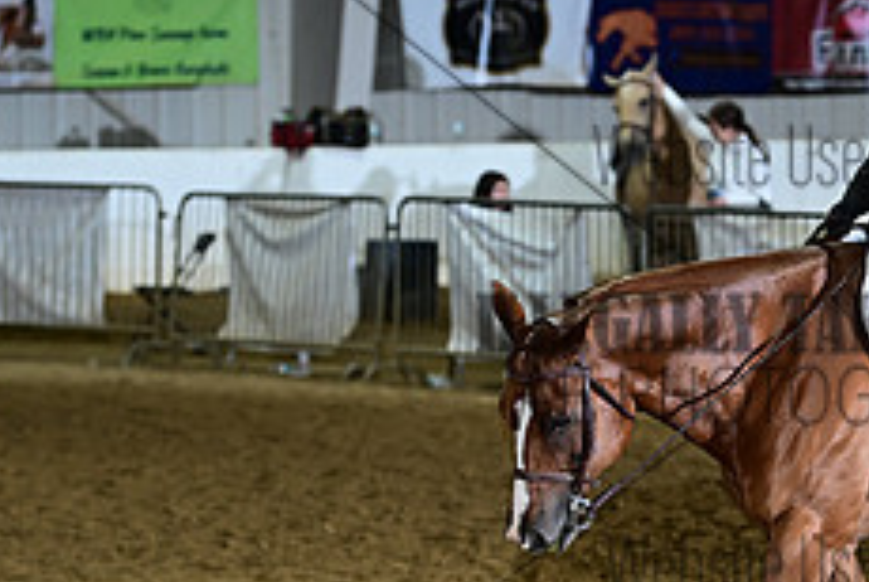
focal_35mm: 302
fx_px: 7299
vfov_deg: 4.6
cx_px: 805
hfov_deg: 6.8
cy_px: 353
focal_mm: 120
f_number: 3.5
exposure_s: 1/205
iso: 500
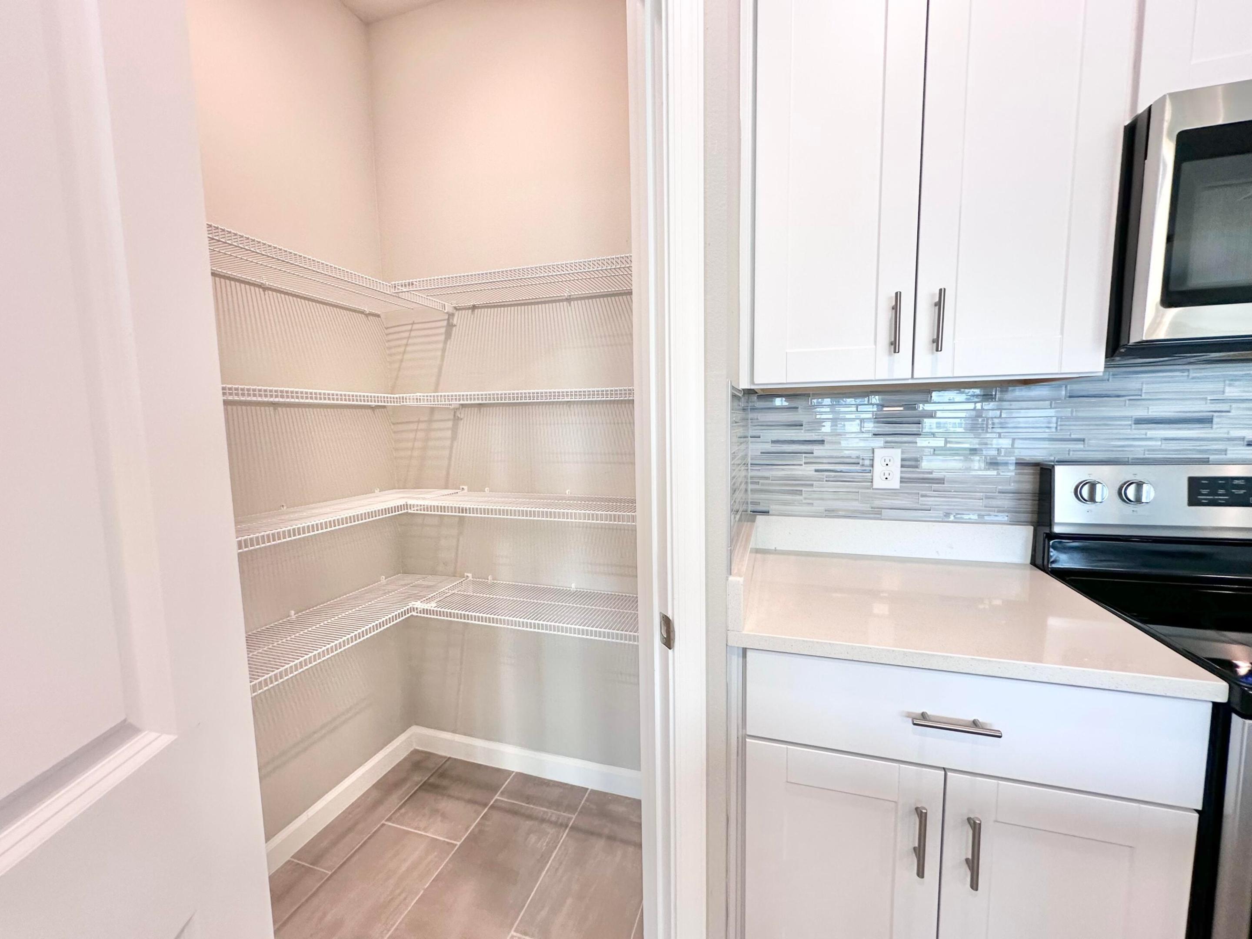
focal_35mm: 14
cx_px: 626
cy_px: 470
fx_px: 506
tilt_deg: -5.1
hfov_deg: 102.1
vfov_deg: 85.7
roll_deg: +1.6
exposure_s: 1/120
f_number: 2.2
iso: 160
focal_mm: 2.22
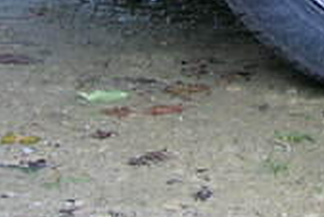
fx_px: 1207
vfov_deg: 9.9
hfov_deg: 14.4
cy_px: -125
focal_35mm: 134
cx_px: 458
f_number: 2.9
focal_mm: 5.7
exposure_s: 1/7
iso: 50
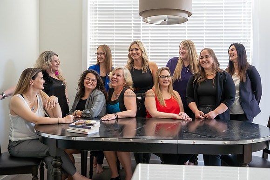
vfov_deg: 33.8
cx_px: 146
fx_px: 296
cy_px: 85
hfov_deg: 49.0
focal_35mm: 39
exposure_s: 1/80
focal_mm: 35
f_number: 4.5
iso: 1250
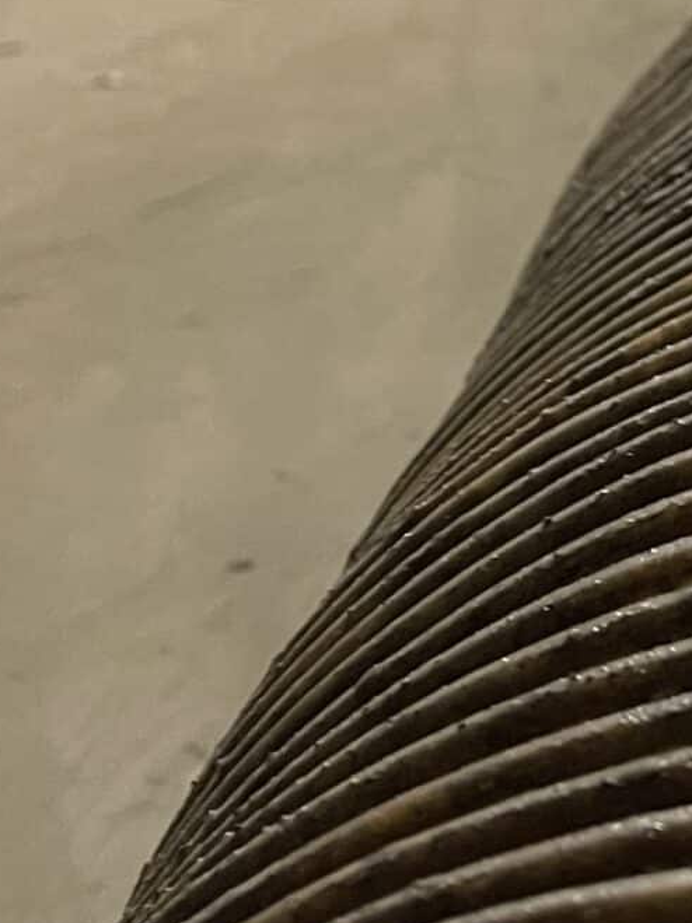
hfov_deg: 13.7
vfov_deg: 18.5
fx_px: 2693
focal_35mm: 101
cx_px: 1077
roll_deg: +1.8
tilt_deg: -11.5
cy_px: -155
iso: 640
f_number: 1.6
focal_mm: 5.1
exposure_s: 1/25
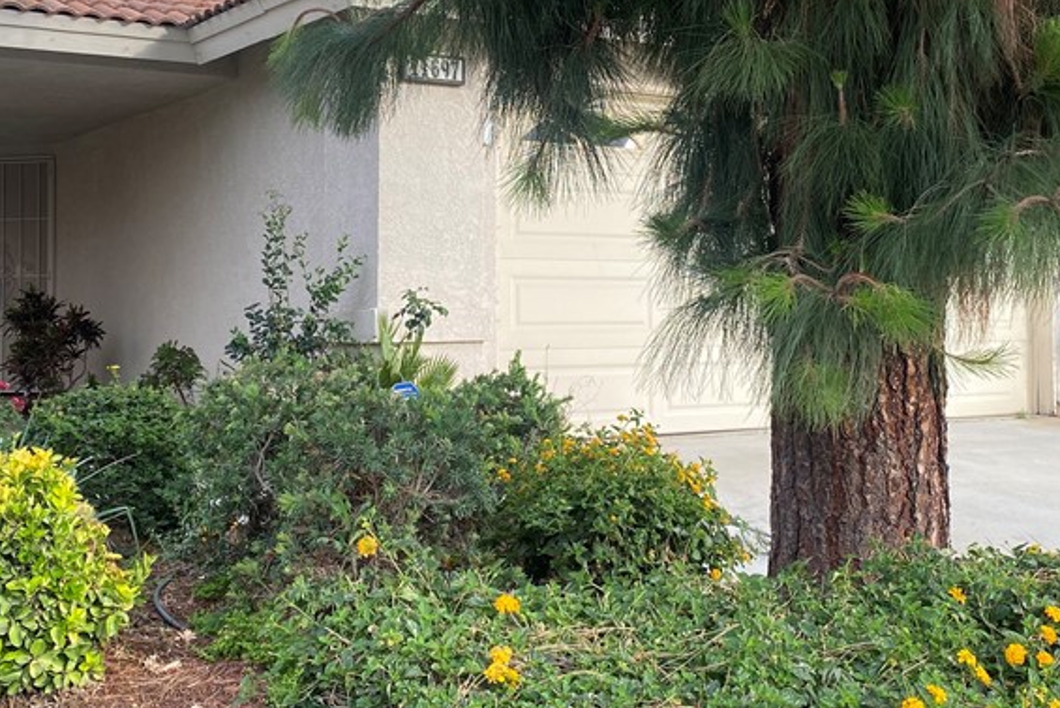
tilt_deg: +2.4
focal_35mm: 49
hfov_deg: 40.3
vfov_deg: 27.4
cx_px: 508
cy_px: 254
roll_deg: +1.1
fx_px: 1443
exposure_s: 1/576
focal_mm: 4.25
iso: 32
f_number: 1.8
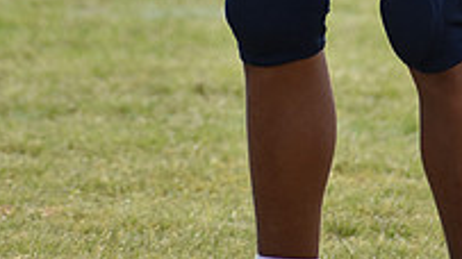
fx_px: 14842
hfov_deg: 1.8
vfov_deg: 1.0
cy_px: -391
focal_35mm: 1212
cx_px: 340
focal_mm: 270
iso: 400
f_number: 6
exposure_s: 1/1250
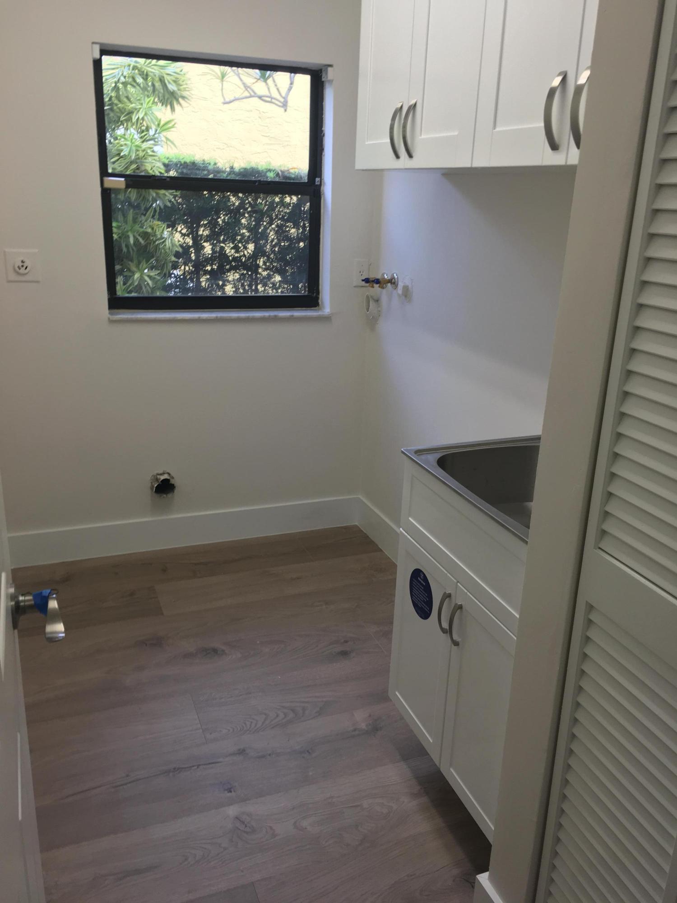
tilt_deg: -18.5
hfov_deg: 48.2
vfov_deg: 61.7
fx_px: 756
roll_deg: -2.9
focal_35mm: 29
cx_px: 338
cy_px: 452
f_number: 2.2
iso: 32
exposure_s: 1/40
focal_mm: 4.15
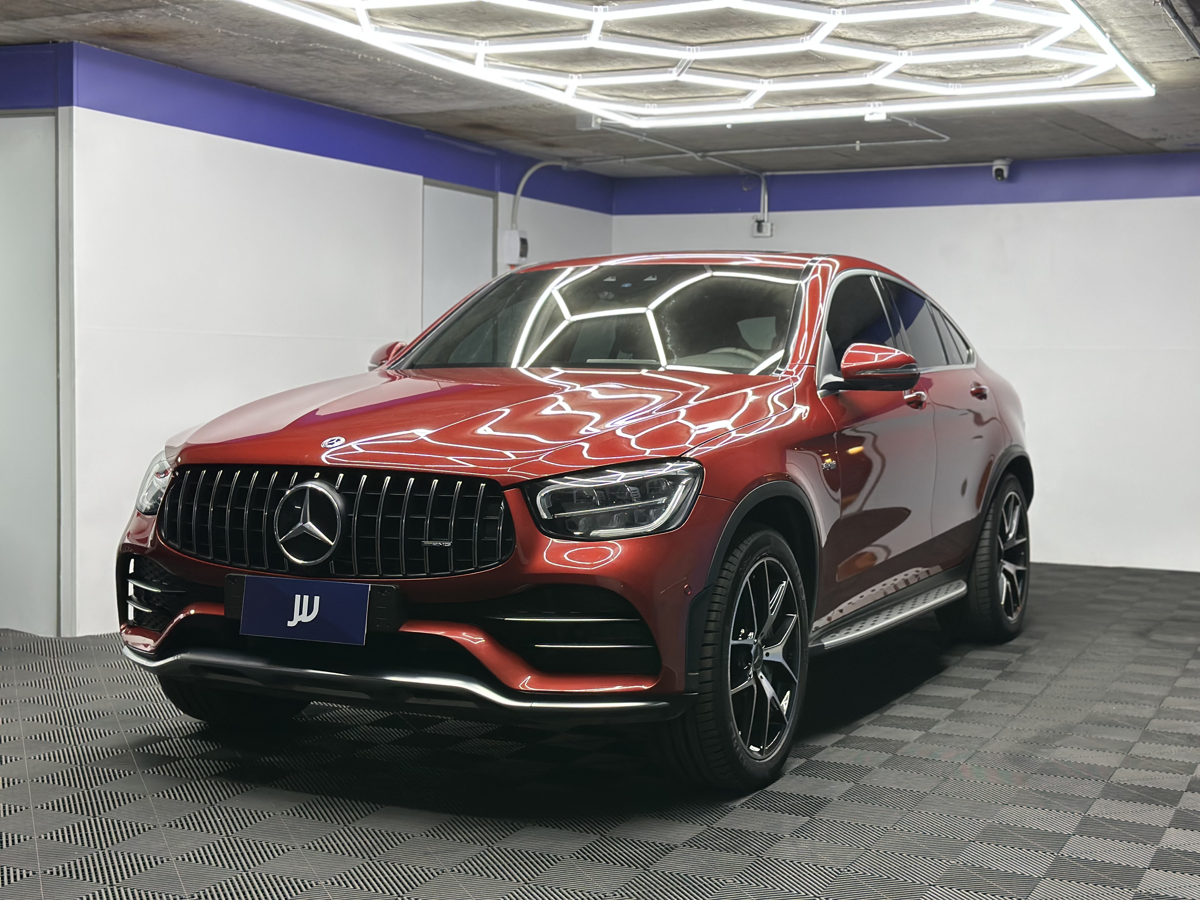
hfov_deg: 39.7
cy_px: 450
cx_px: 600
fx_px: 1664
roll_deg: -0.4
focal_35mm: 48
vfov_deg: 30.3
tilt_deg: -3.0
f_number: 1.78
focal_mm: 6.86
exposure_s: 1/100
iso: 250
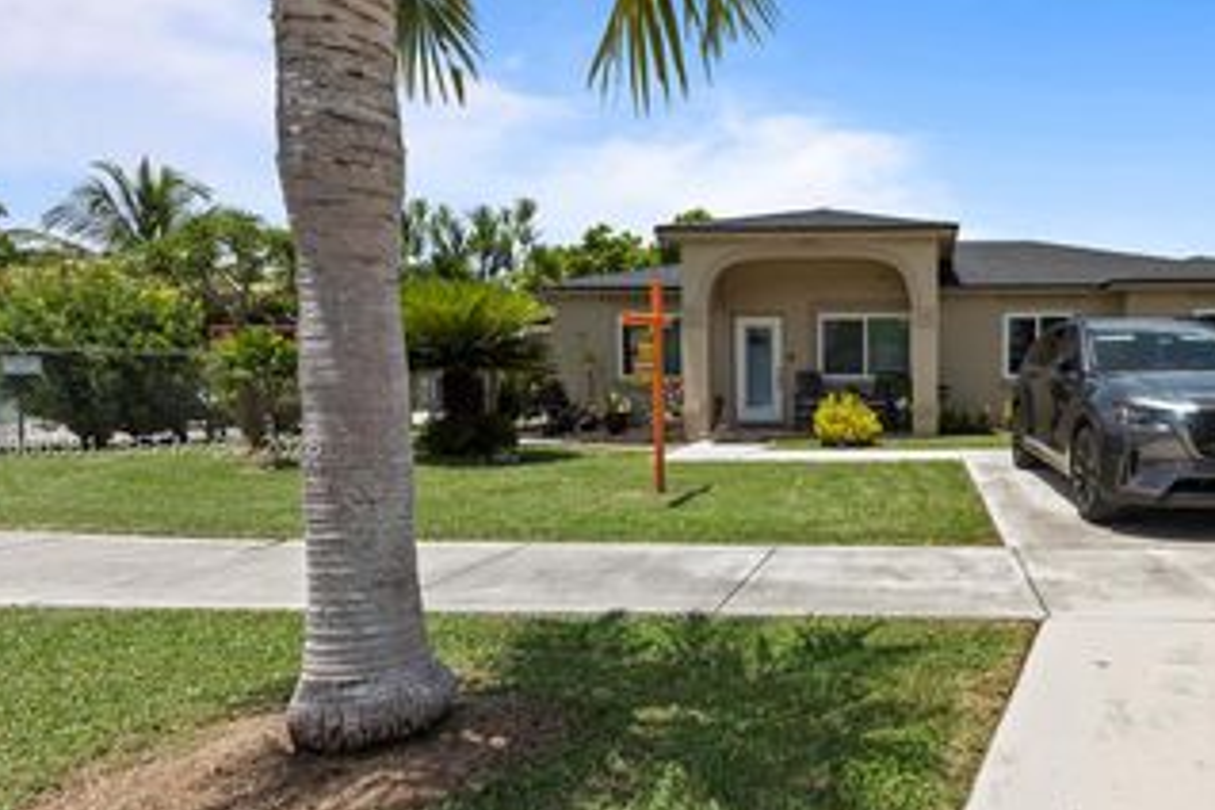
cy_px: 449
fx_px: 742
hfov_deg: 73.3
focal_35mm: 22
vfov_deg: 57.1
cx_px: 906
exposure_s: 1/125
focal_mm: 14
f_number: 8
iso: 100
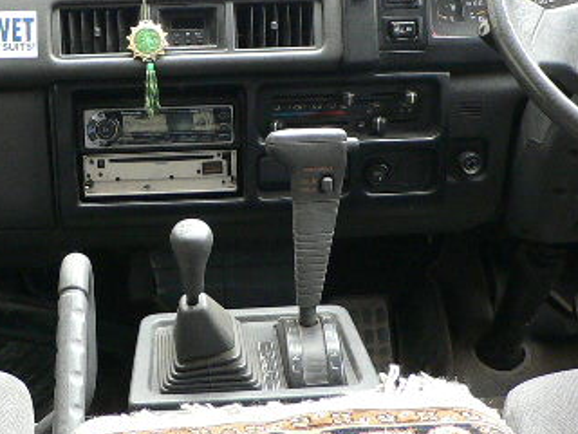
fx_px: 1169
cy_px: 51
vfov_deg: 20.6
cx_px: 206
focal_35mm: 70
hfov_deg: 27.6
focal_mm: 4.6
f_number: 2.8
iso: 200
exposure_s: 1/30
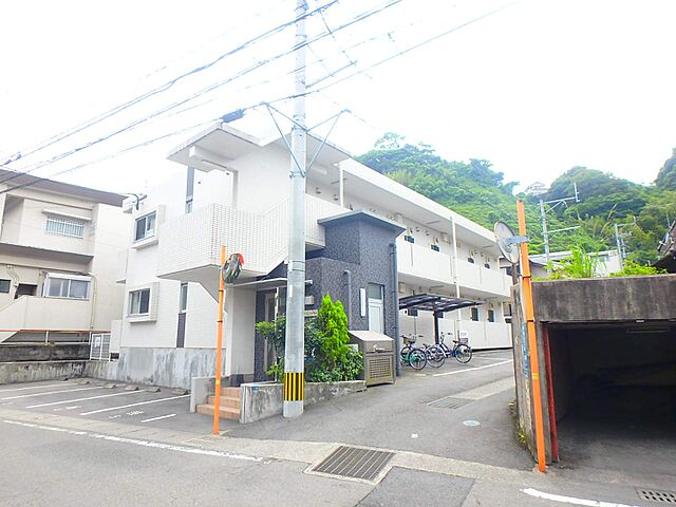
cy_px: 254
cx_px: 338
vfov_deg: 63.4
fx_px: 410
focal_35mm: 21
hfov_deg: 79.0
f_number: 3.5
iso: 125
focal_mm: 3.7
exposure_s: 1/320
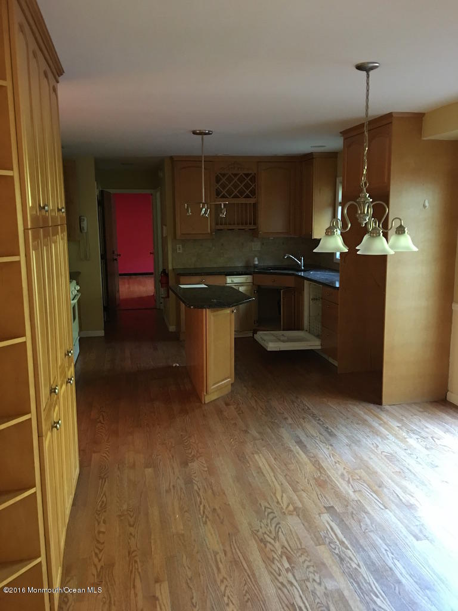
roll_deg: +0.2
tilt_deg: -10.5
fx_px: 512
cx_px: 229
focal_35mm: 29
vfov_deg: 61.7
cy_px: 306
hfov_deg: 48.2
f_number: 2.2
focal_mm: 4.15
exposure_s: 1/4
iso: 100
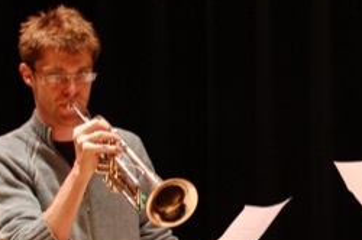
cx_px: 291
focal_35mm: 134
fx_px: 1348
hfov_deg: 15.2
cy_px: 153
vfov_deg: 10.2
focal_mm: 35
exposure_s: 1/50
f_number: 3.5
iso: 800
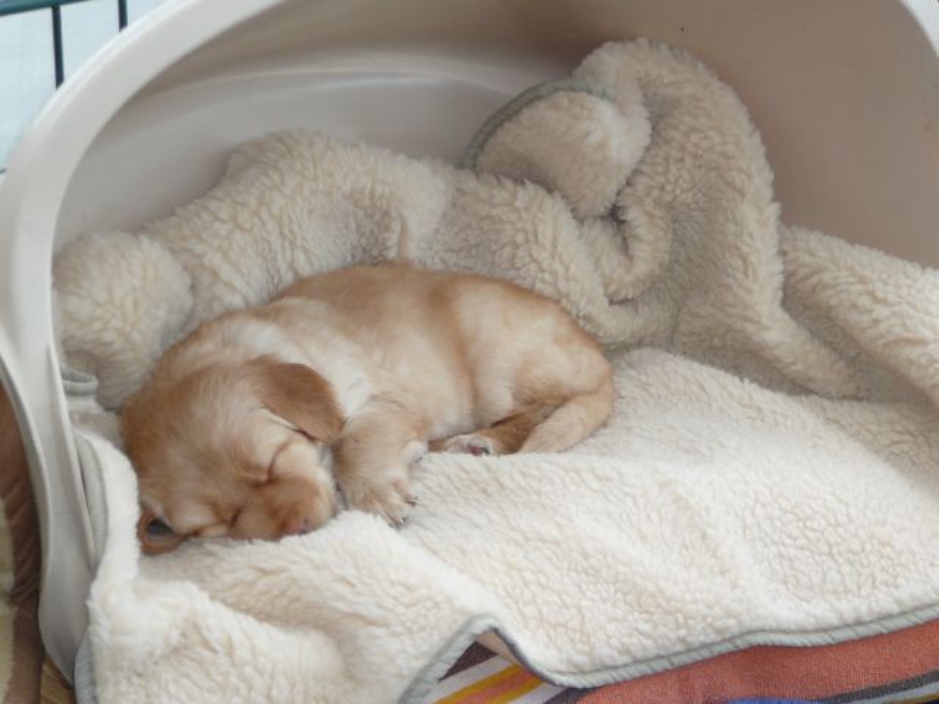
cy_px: 352
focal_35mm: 118
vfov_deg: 12.6
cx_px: 470
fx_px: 3201
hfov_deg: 16.7
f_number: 3.9
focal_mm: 17.6
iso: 80
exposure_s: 1/60
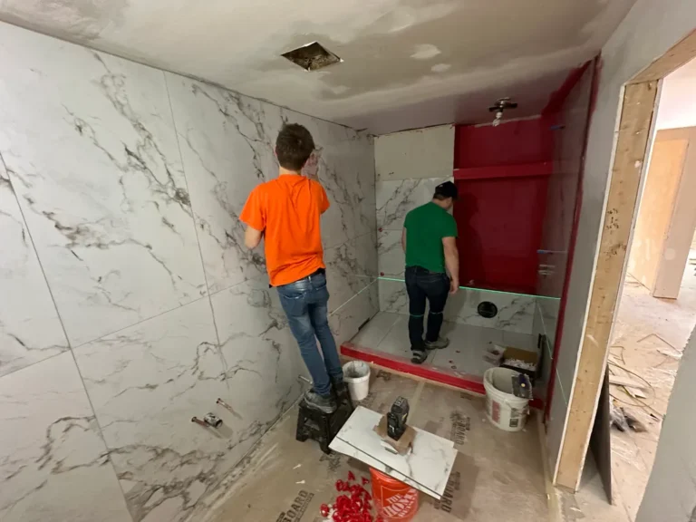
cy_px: 261
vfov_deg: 85.7
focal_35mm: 14
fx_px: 281
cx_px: 348
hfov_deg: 102.1
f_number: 2.2
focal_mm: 2.22
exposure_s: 1/60
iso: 1000
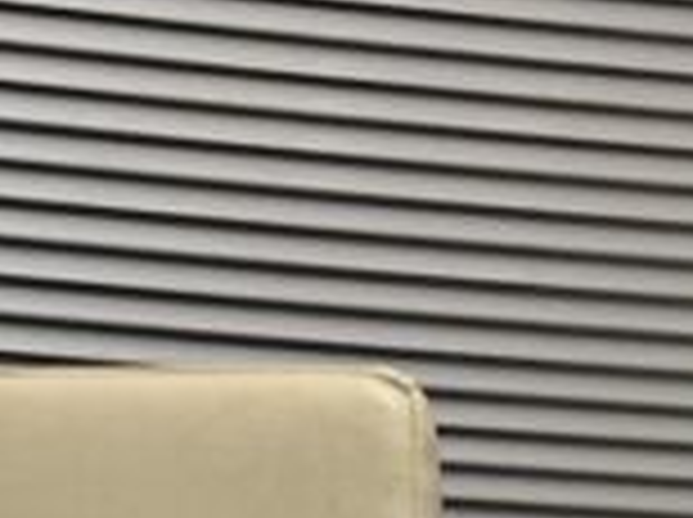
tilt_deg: -7.5
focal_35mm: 127
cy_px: 1070
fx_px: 2539
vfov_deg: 10.6
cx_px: -225
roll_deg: -1.0
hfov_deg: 14.8
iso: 200
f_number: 1.6
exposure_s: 1/50
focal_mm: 5.1
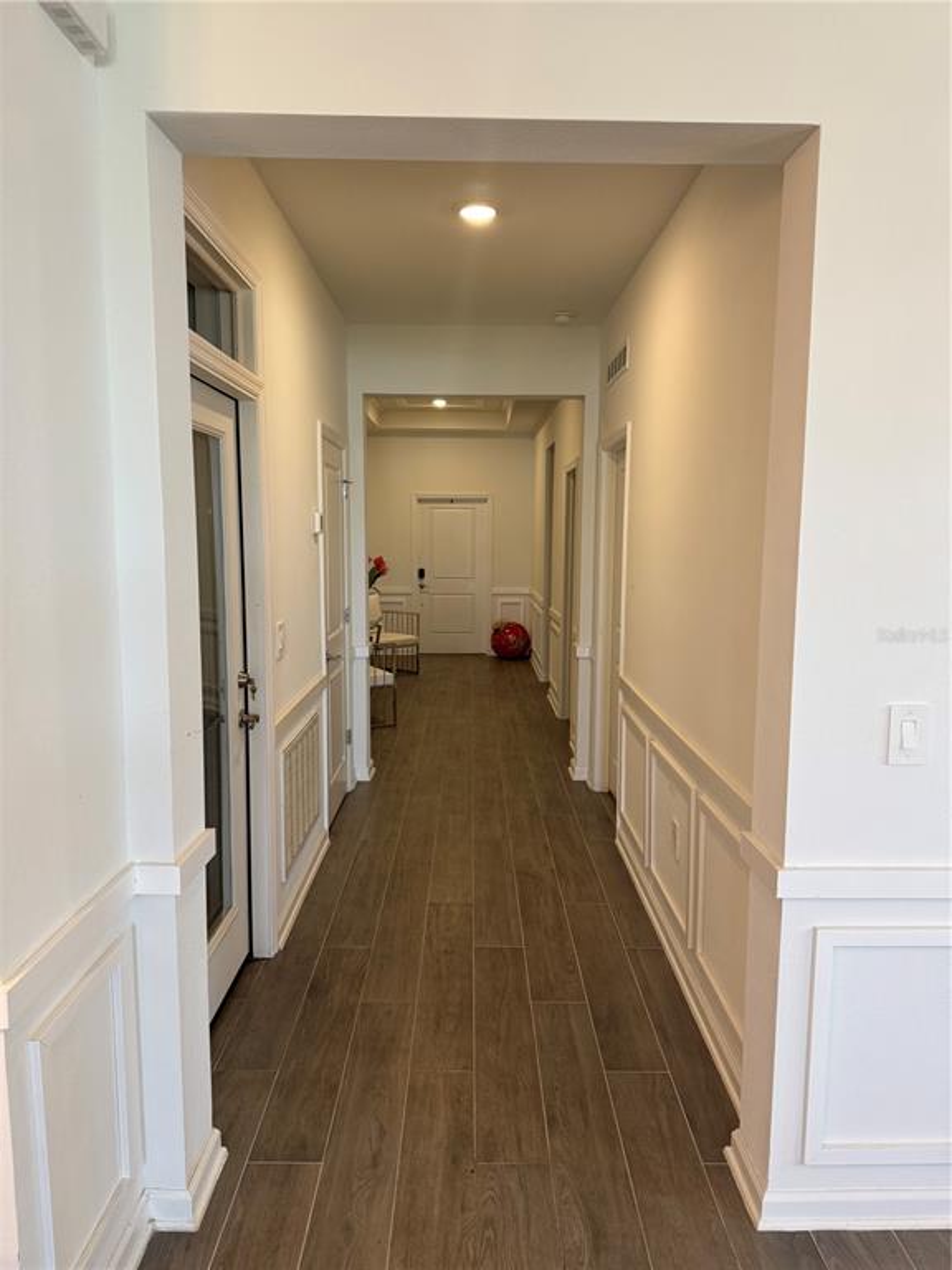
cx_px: 476
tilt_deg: -7.4
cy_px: 635
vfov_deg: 71.6
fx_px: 880
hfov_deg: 56.8
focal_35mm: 24
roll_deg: -0.6
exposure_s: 1/120
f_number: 1.78
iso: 200
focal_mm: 6.76
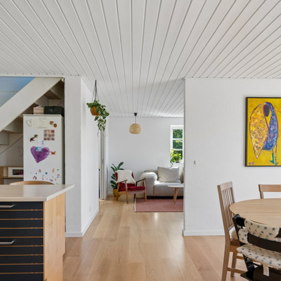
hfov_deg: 55.6
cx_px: 145
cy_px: 164
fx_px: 266
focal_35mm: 29
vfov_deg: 55.3
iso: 800
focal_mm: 19
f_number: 7.1
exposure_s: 1/100
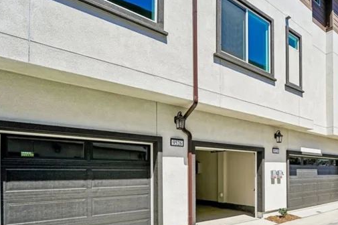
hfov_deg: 65.5
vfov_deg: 49.0
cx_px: 262
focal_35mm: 25
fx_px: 238
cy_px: 164
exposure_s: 1/640
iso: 125
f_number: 8
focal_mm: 15.2
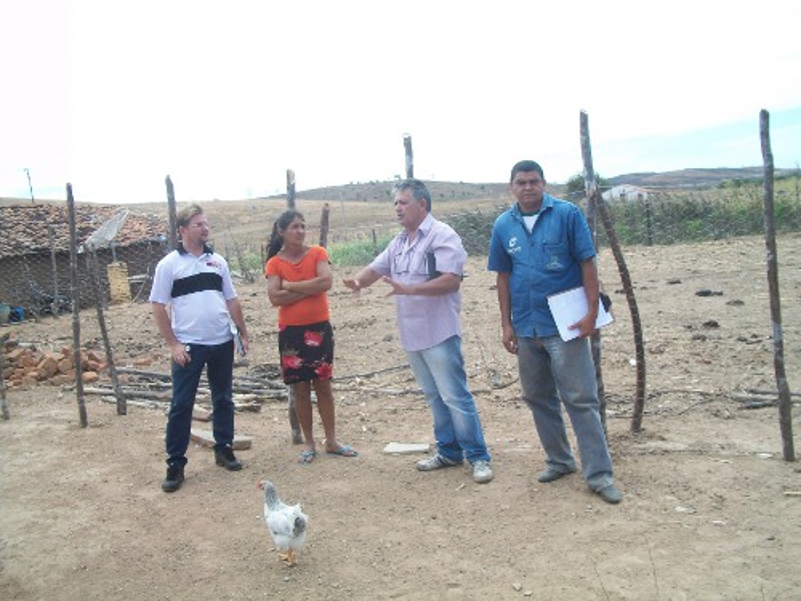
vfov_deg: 44.2
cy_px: 300
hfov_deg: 56.8
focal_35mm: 32
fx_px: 740
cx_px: 400
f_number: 5.5
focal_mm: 5.7
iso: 80
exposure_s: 1/250
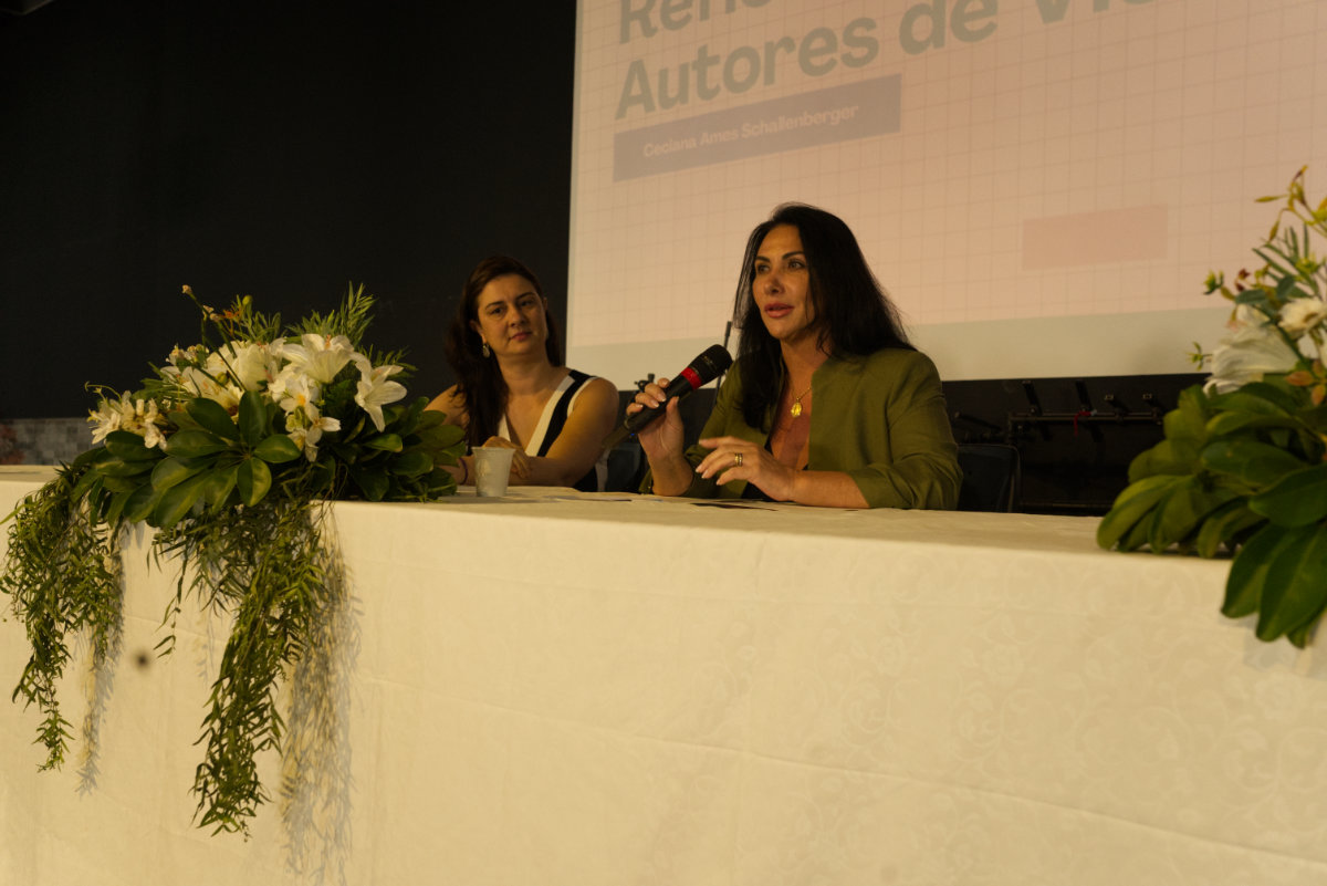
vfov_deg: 37.9
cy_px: 443
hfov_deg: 54.4
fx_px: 1291
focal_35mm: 35
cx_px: 664
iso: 4000
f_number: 5.6
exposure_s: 1/80
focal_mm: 35
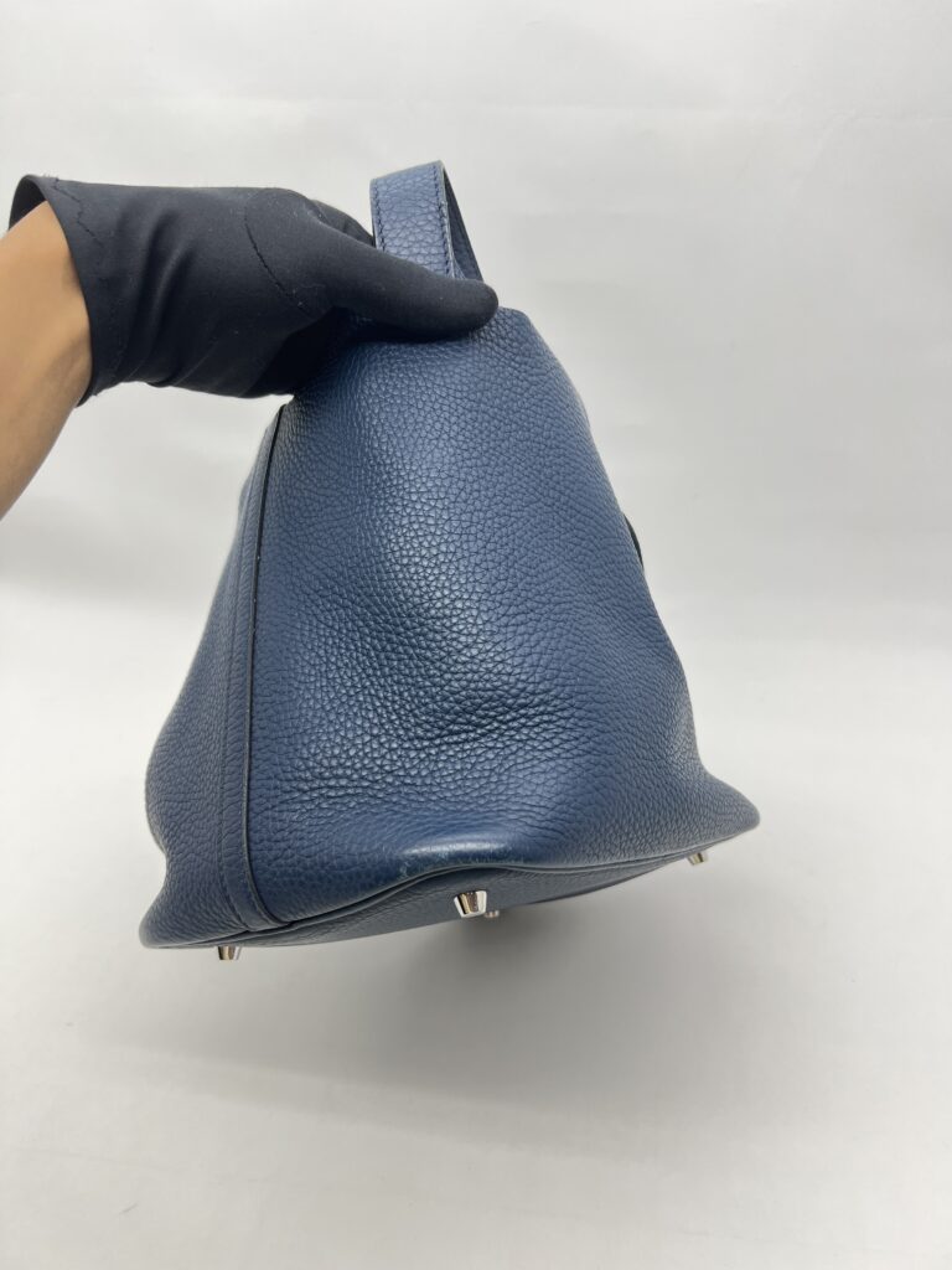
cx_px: 476
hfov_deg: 53.1
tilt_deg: -32.6
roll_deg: +3.2
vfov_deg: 67.3
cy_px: 635
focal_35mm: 26
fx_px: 953
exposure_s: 1/100
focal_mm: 5.7
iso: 50
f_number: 1.5
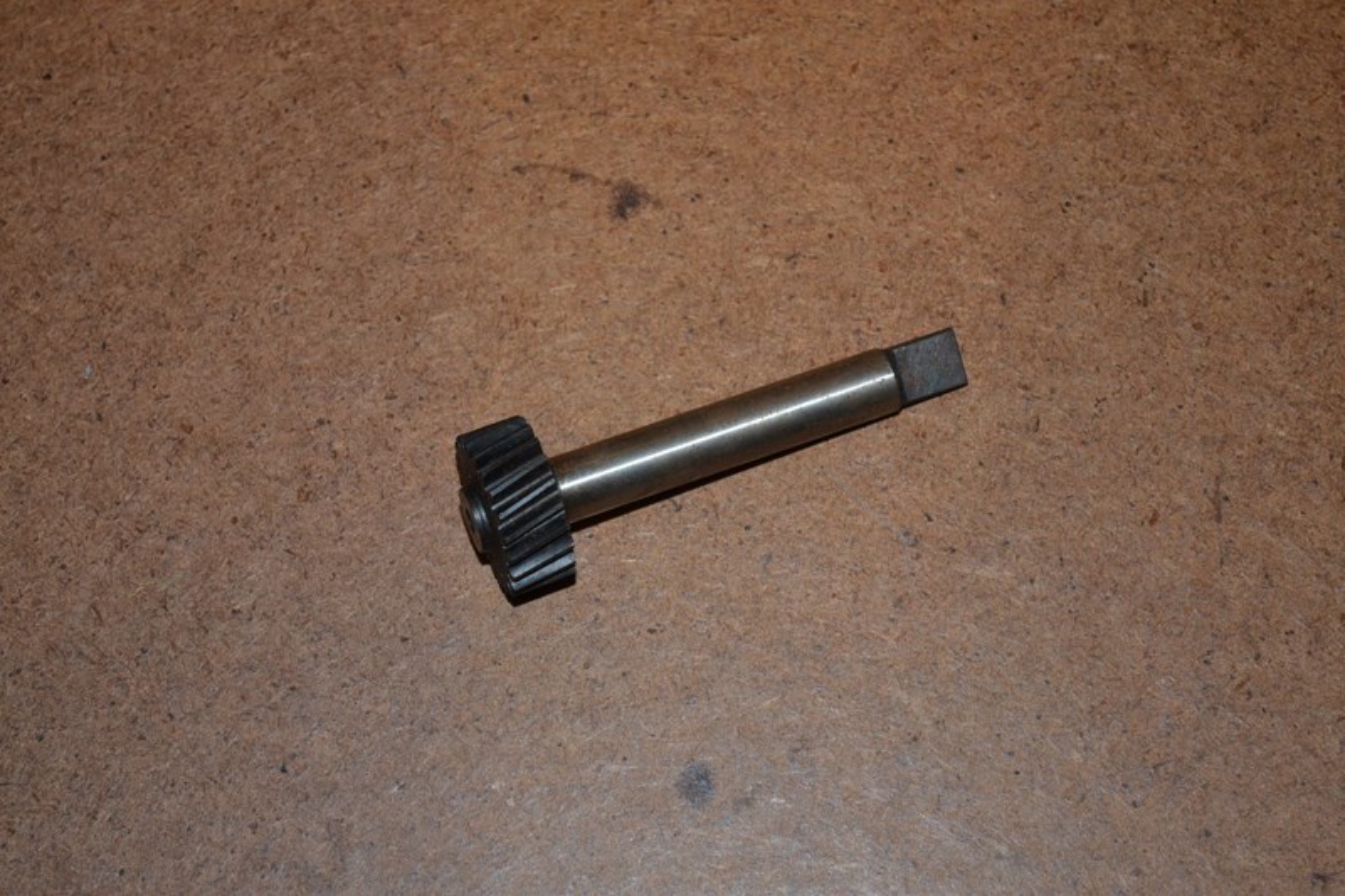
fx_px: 3081
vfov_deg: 16.5
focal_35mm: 82
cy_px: 448
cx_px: 672
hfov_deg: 24.6
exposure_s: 1/60
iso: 1100
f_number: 5.6
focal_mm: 55
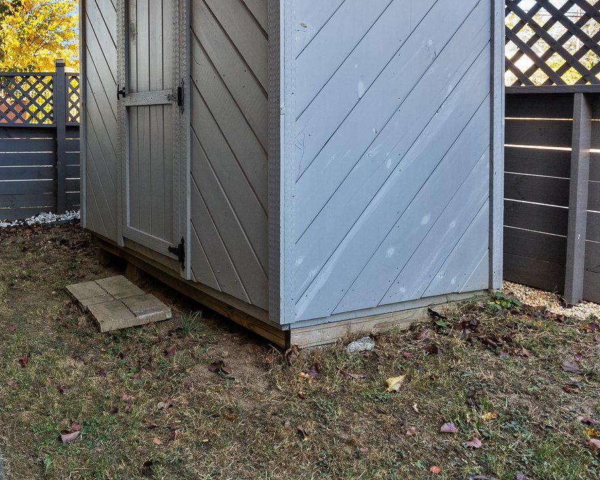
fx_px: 604
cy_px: 126
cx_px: 113
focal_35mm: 34
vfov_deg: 42.2
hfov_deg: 49.5
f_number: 11
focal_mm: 16
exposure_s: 1/50
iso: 1000
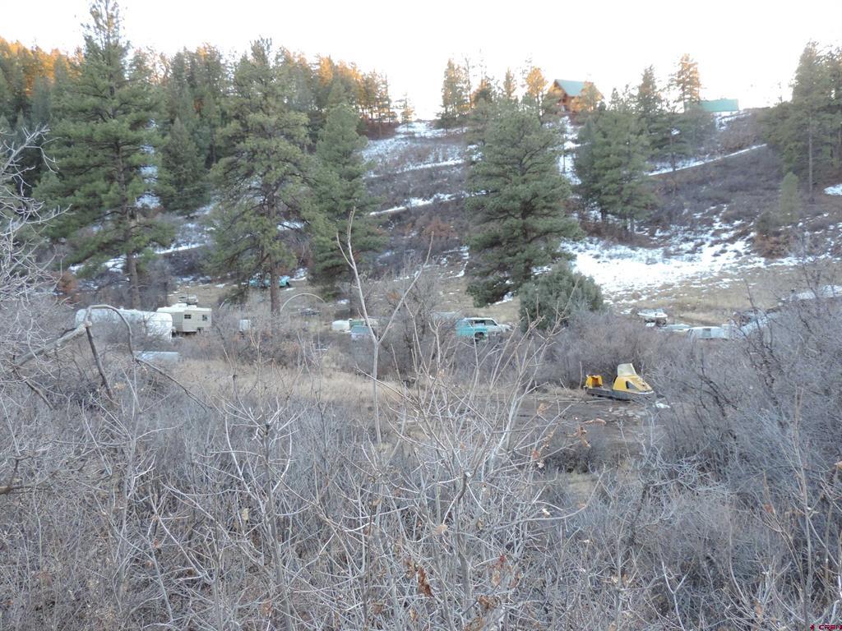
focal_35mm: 35
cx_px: 421
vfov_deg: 40.7
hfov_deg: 52.6
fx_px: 851
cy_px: 316
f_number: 3.3
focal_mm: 6.2
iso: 280
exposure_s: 1/50
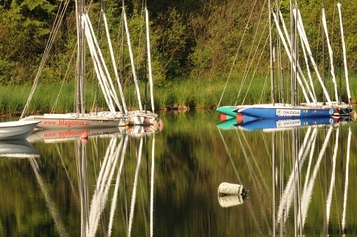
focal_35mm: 467
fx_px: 4625
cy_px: 65
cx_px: 34
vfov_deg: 2.9
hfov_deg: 4.4
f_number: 16
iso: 400
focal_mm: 150
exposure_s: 1/200
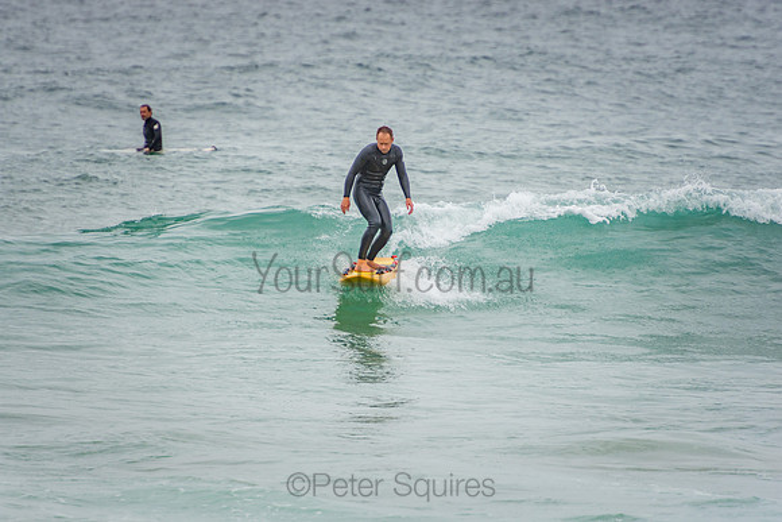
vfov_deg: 2.4
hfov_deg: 3.5
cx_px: 391
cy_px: 261
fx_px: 12710
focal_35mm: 585
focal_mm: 390
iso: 280
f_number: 5.6
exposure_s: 1/1600
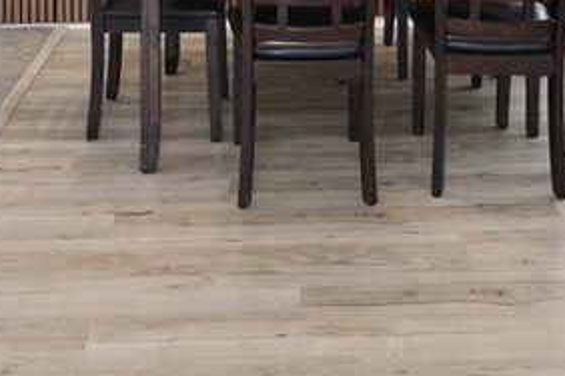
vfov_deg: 19.2
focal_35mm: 58
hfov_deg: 34.5
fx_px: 910
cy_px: -247
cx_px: 274
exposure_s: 1/15
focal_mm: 16
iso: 400
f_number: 4
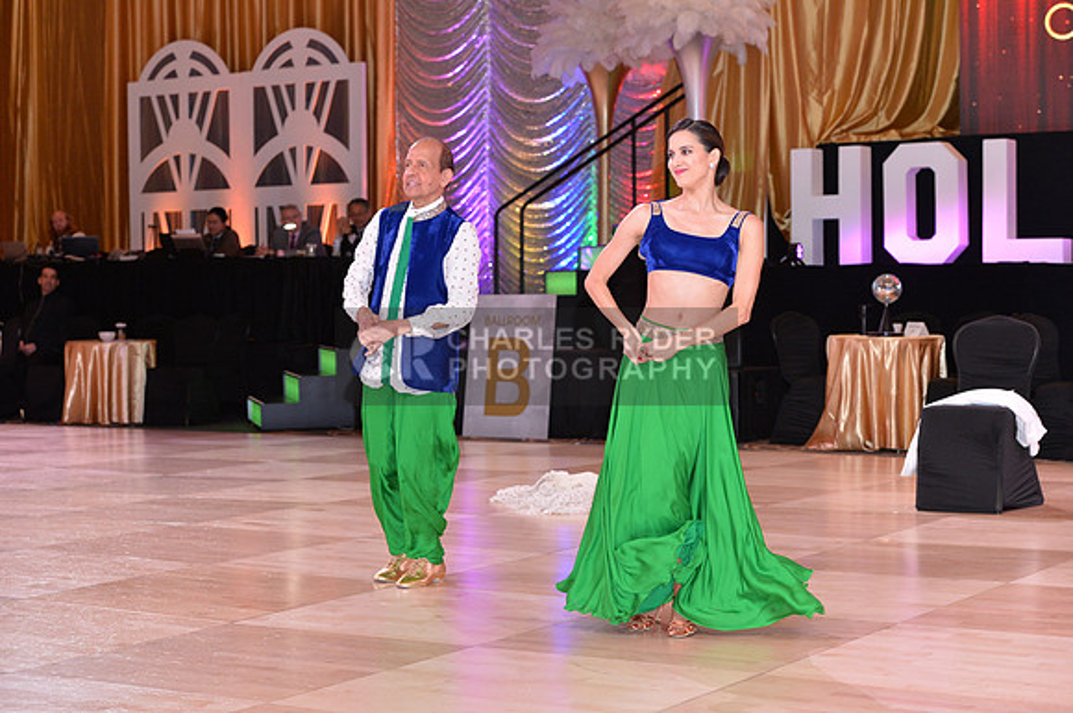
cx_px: 536
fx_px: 2083
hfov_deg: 28.9
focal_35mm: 70
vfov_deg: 19.4
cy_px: 356
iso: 1600
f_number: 6.3
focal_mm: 70
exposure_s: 1/250
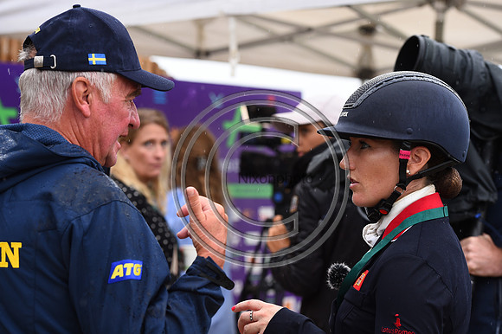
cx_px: 251
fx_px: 1463
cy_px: 167
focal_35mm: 105
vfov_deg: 13.0
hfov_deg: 19.5
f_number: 5
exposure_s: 1/1000
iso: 1000
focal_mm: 105
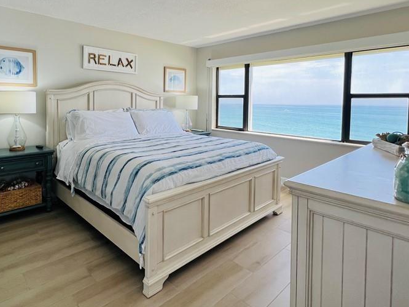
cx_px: 153
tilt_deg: -2.7
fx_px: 236
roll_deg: -0.8
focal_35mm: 20
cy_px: 112
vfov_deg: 64.8
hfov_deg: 80.2
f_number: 1.8
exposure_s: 1/122
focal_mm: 1.57
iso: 50
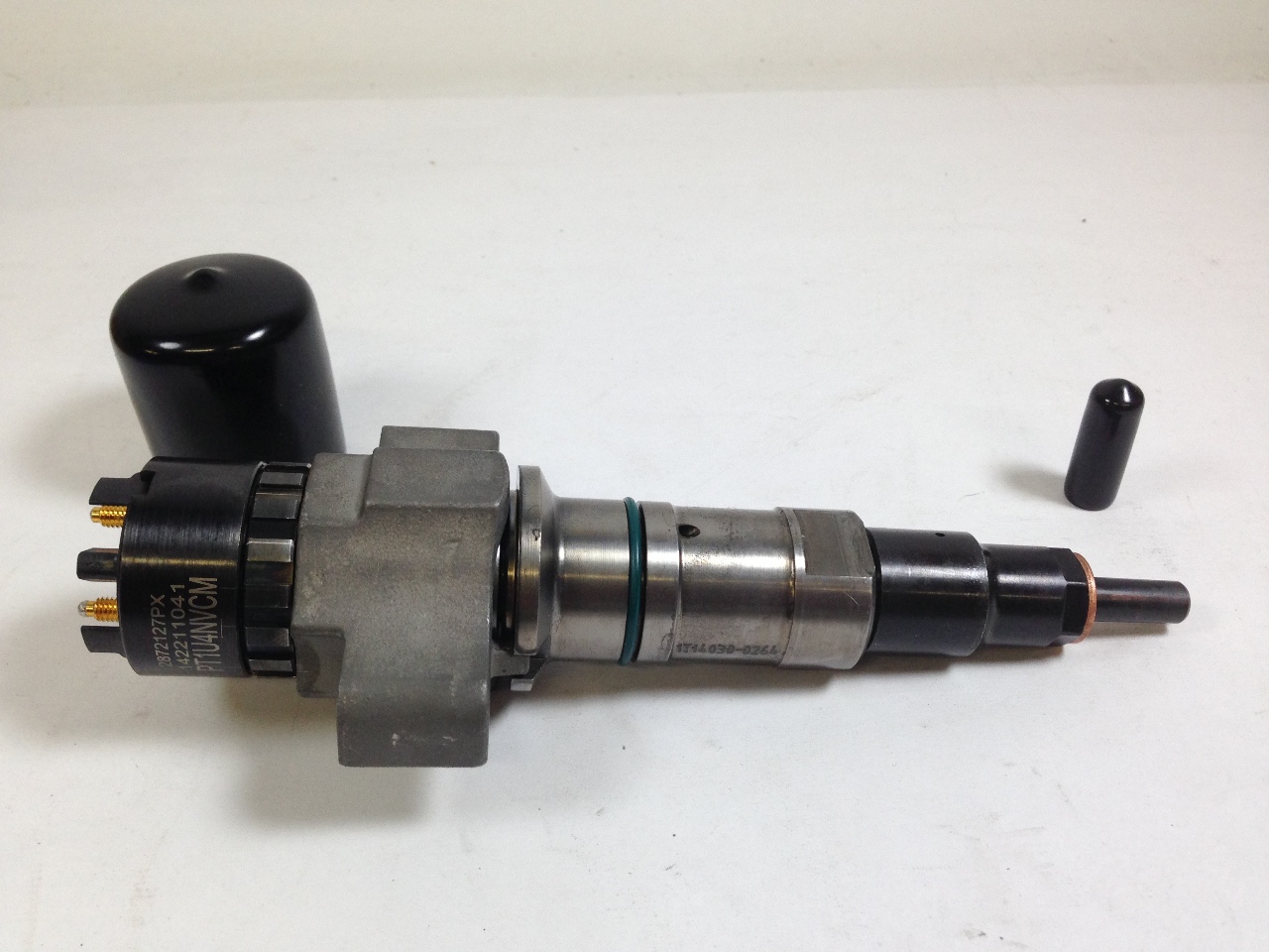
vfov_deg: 42.9
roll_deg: +3.3
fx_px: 1210
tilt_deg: -38.2
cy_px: 476
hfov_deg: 55.4
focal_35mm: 33
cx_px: 634
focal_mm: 4.12
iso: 80
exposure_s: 1/120
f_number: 2.4
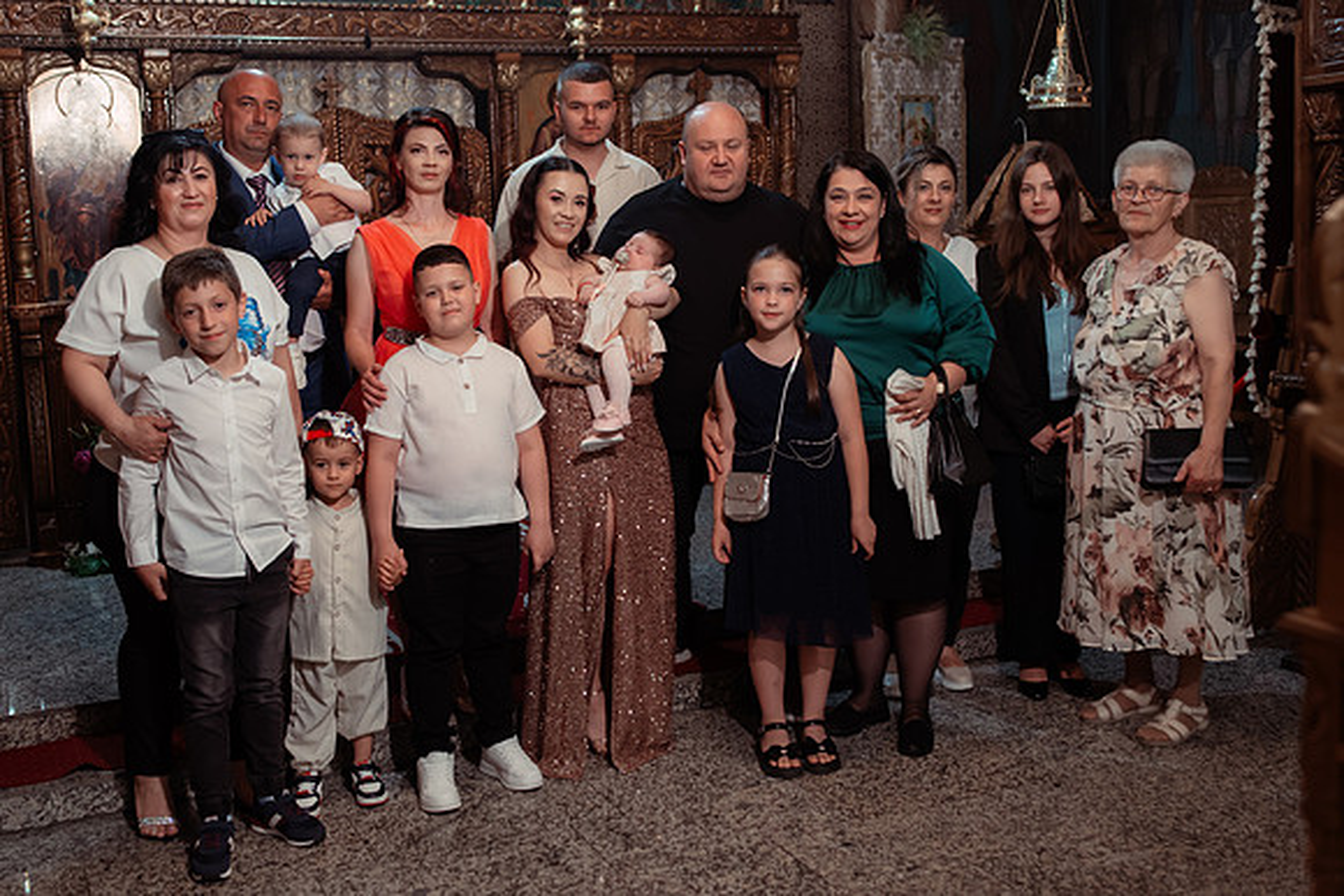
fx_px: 1436
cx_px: 605
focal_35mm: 38
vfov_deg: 34.6
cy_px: 404
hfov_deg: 50.1
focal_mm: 35
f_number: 3.2
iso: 1600
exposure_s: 1/250
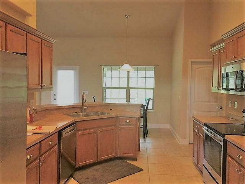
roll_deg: -1.0
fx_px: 205
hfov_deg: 61.7
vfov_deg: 48.2
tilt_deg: -1.3
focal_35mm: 29
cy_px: 92
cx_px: 122
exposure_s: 1/33
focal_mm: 4.15
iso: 50
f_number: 2.2
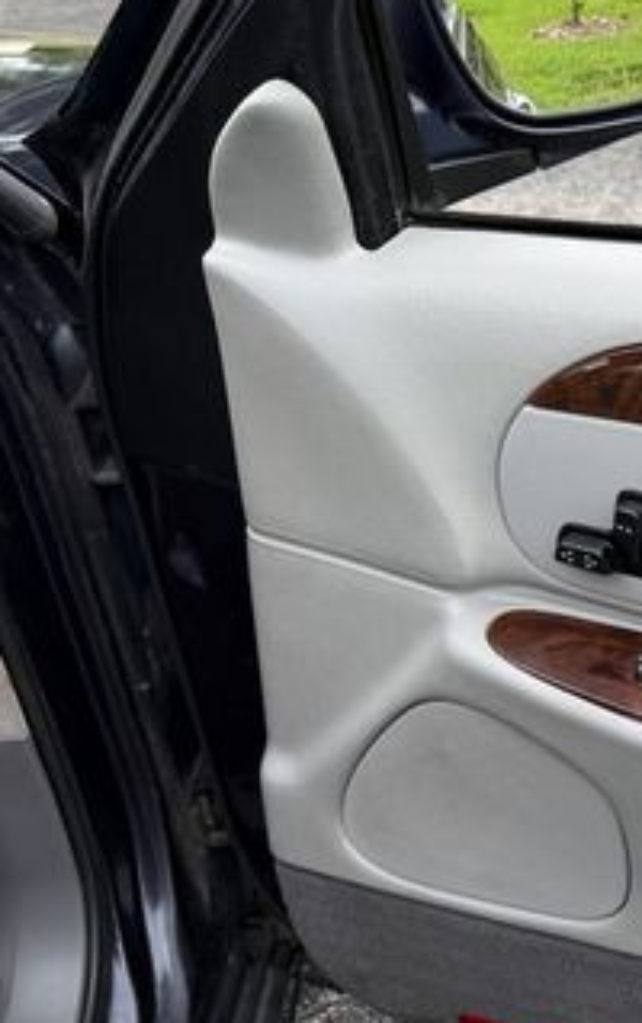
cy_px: 645
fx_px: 1425
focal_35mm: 51
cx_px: 973
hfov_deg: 21.3
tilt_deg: -29.9
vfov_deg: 39.3
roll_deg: -0.3
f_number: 1.78
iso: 80
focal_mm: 6.76
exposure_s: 1/849
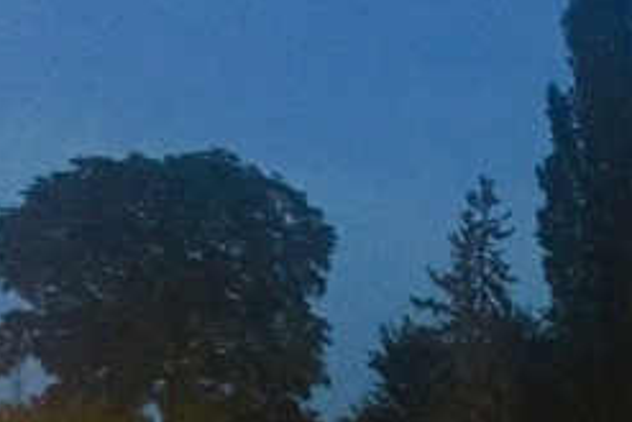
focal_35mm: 78
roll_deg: -0.3
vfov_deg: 16.3
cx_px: 757
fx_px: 1370
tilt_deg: -5.2
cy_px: 588
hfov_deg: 23.7
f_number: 2.2
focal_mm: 4.15
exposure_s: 1/17
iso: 800
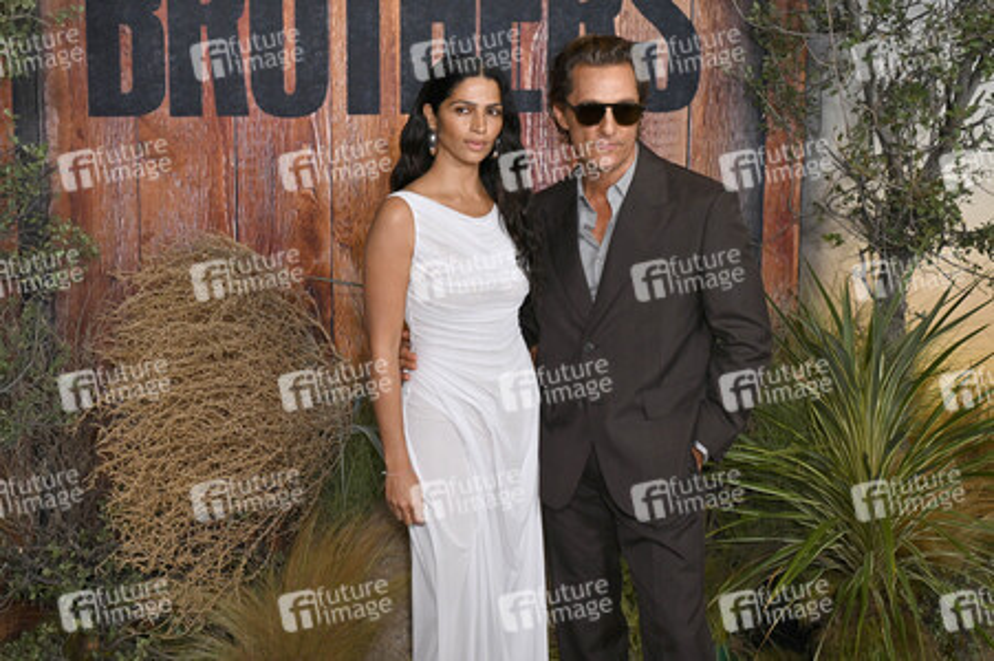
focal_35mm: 38
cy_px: 330
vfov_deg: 35.0
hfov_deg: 50.7
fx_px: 1048
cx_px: 497
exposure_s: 1/250
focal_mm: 38
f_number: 7.1
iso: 1000
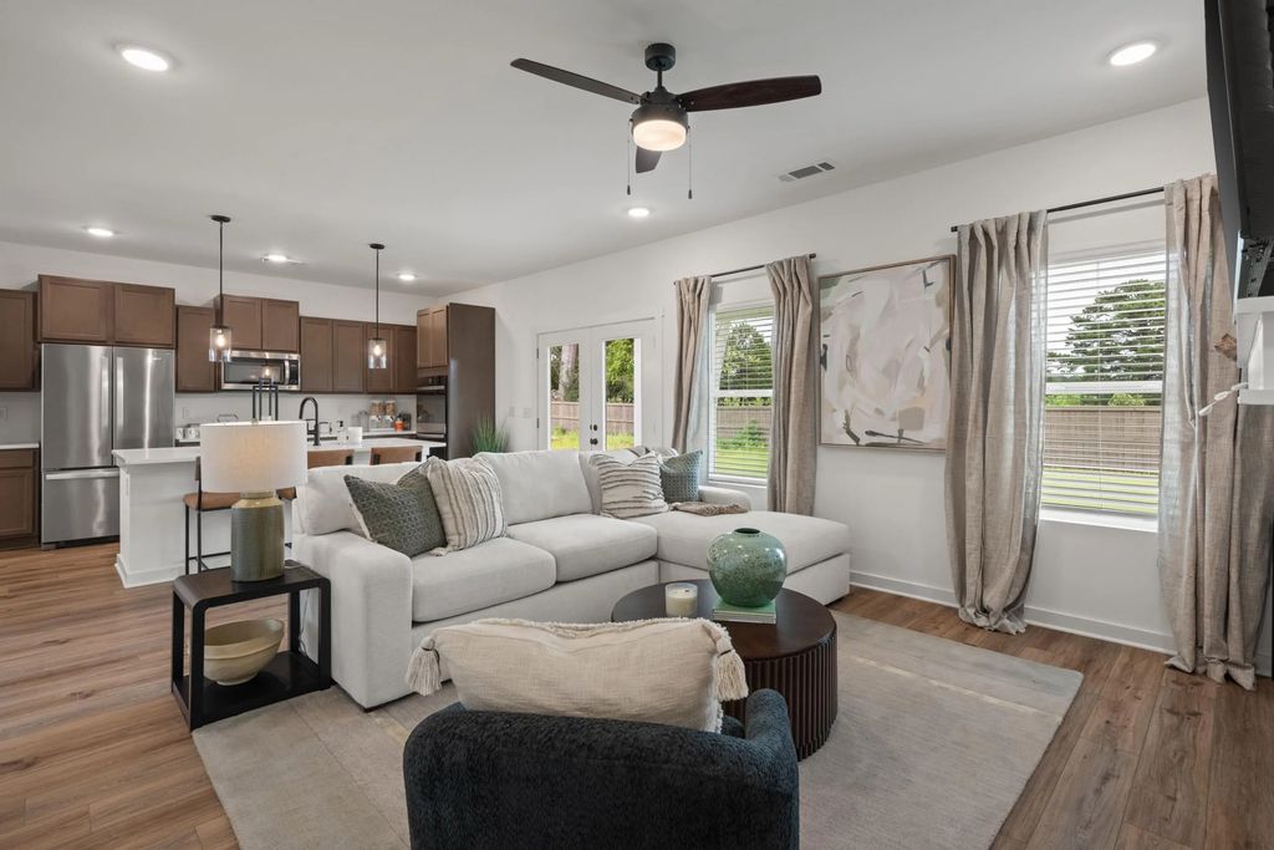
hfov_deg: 96.7
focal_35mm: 16
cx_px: 637
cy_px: 425
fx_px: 566
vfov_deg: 73.8
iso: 800
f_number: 8
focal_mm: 16
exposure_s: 1/6
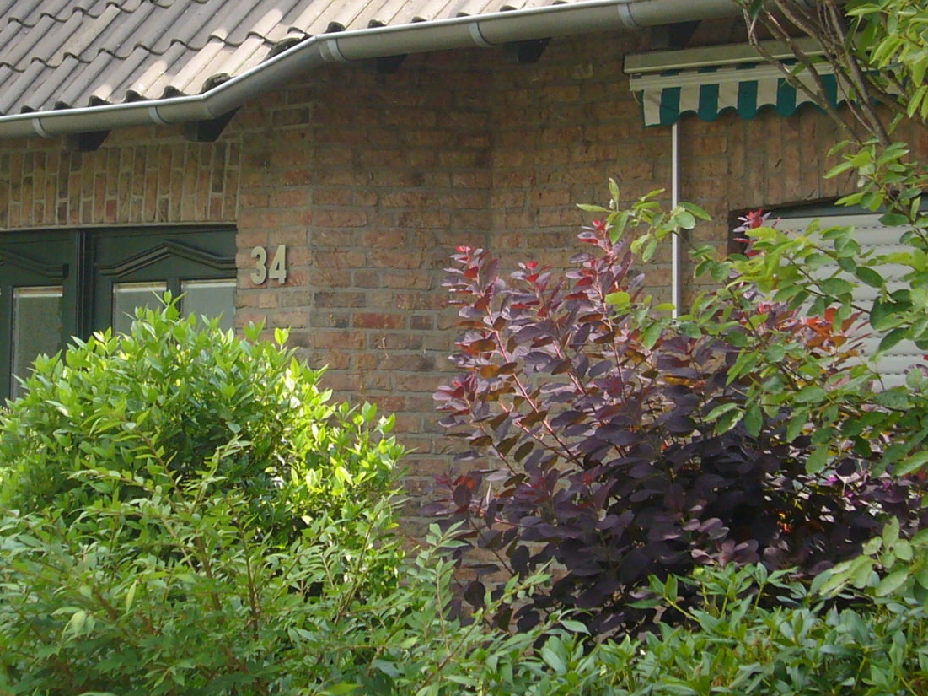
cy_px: 251
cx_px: 331
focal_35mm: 107
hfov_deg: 18.3
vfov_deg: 13.8
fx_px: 2868
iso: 80
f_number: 3.5
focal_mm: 7.5
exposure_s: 1/160
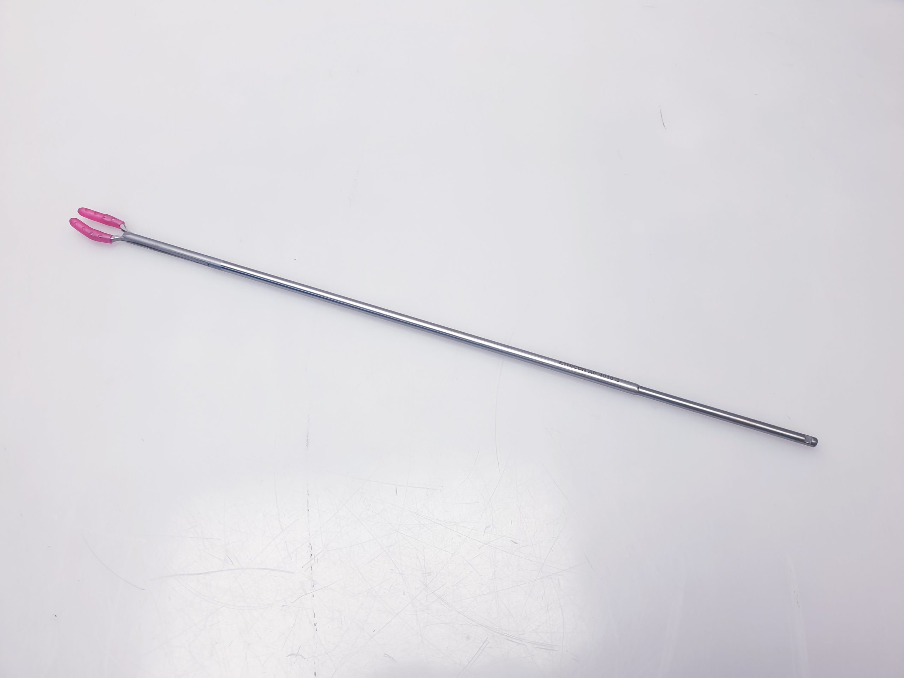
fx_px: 679
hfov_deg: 67.3
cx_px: 452
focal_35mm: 26
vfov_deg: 53.1
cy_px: 339
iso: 50
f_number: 2.4
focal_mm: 4.3
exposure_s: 1/100
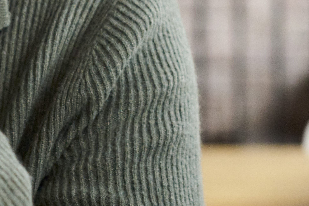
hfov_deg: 7.5
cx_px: -165
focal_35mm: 269
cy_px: -34
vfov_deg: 5.1
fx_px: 2309
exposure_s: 1/80
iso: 3200
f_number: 3.2
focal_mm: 55
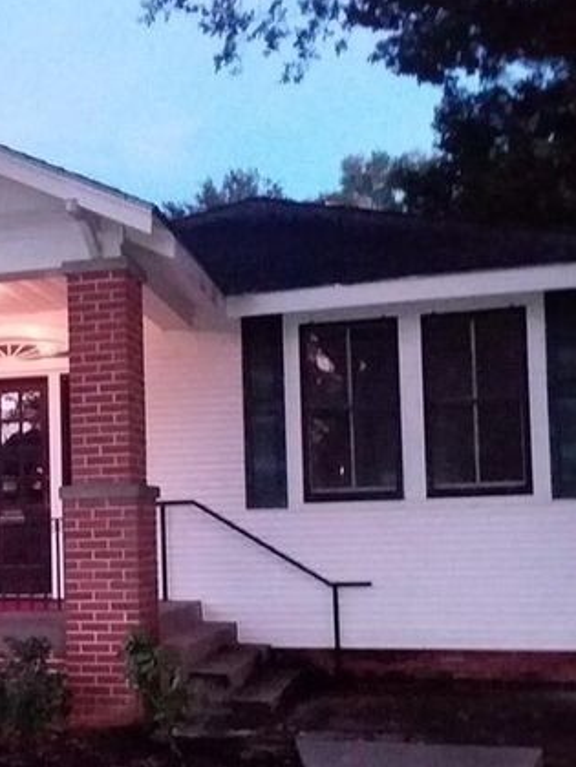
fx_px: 1021
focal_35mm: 46
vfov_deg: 40.8
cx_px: 128
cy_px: 499
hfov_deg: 30.8
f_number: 1.9
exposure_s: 1/17
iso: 640
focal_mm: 2.47
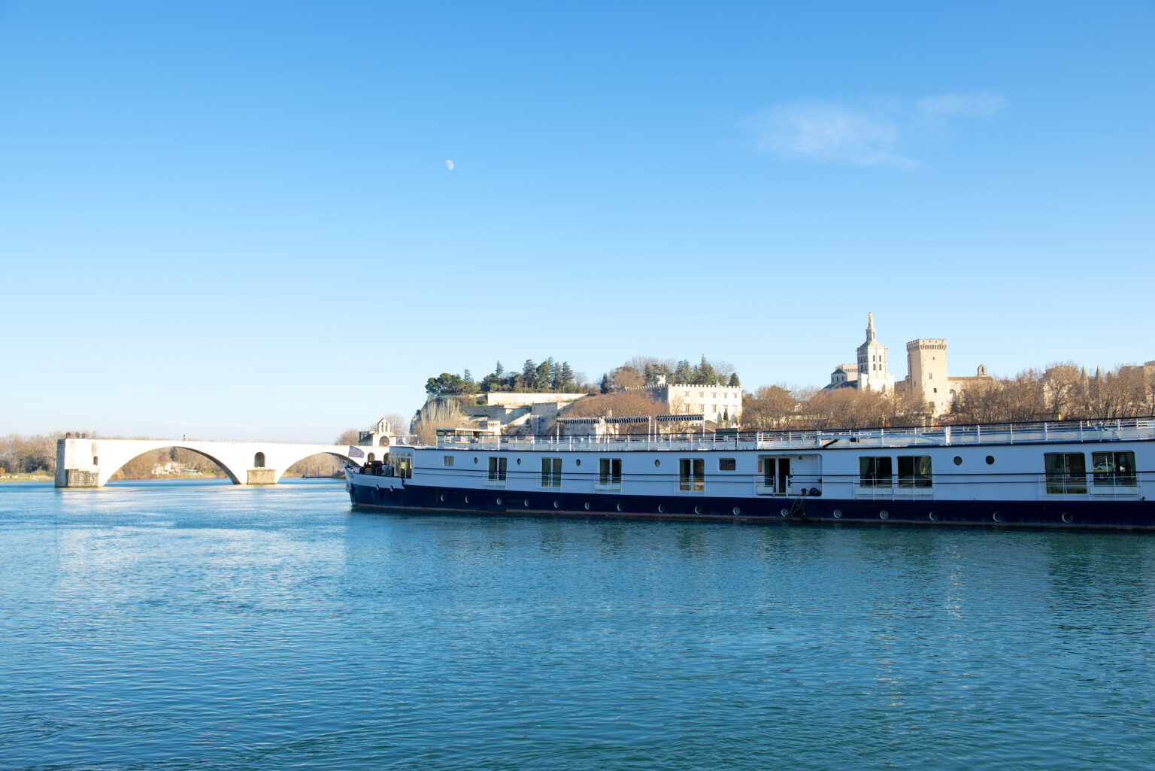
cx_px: 578
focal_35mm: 32
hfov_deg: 58.7
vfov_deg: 41.1
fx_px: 1027
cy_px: 386
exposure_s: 1/200
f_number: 7.1
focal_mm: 32
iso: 200
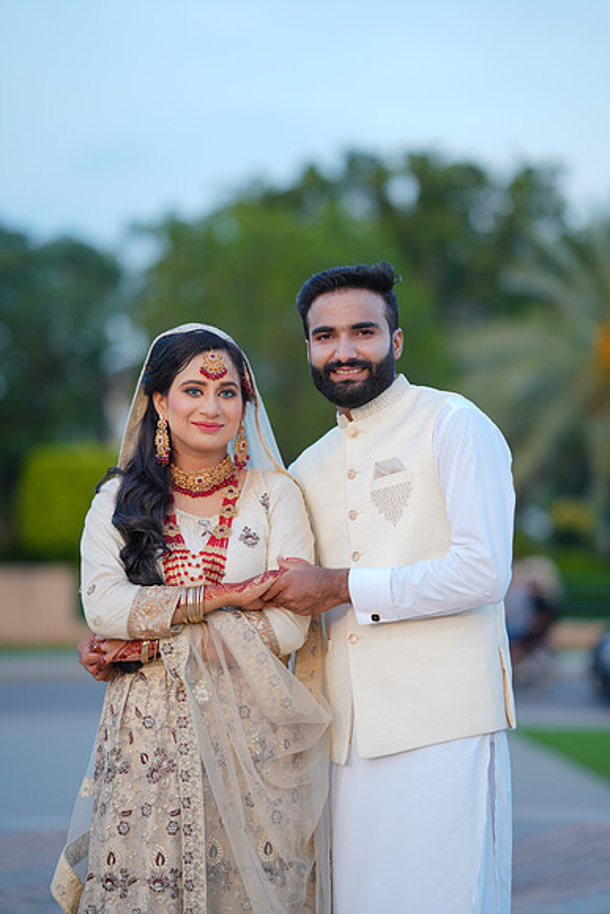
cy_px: 457
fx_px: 2159
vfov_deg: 23.9
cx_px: 305
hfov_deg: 16.1
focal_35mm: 85
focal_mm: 85
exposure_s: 1/400
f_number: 1.4
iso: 80
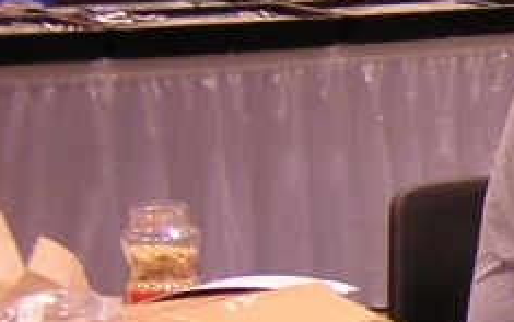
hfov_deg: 14.9
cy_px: 258
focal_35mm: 130
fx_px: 1821
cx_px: 768
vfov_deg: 10.1
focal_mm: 4.7
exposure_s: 1/6.4
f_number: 2.6
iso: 100
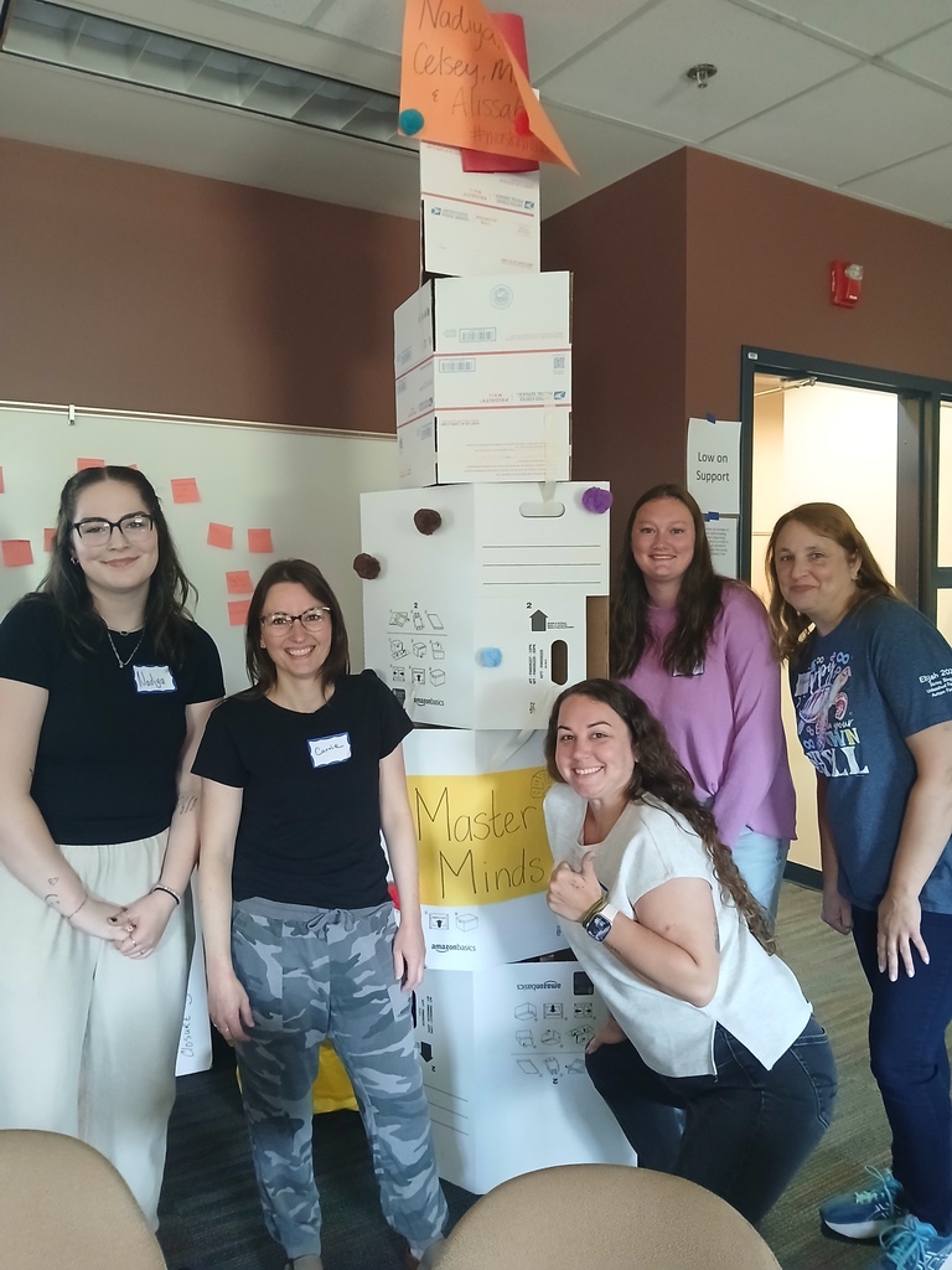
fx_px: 953
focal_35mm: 26
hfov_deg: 53.1
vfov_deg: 67.3
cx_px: 476
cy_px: 635
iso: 640
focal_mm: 3.98
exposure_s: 1/20
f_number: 1.8
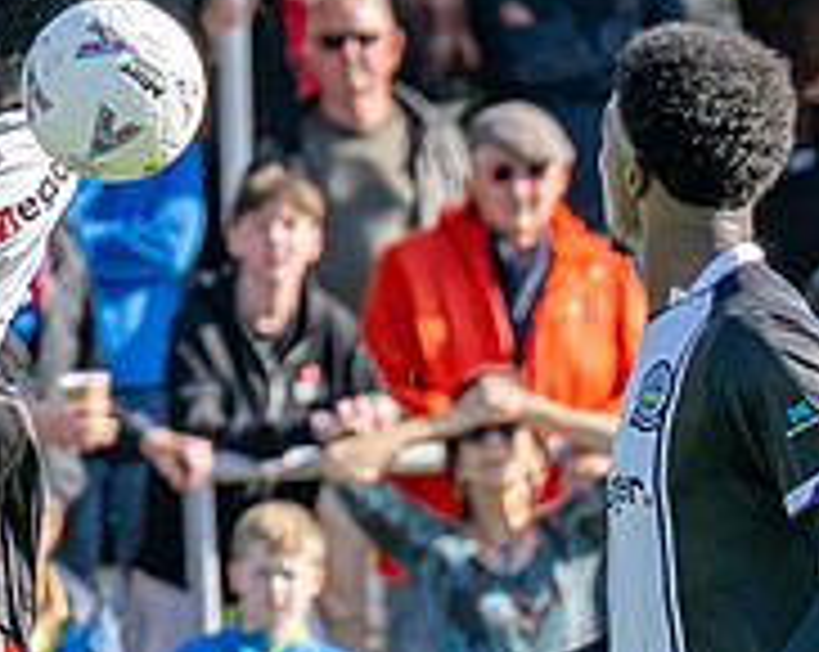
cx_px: -984
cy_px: 647
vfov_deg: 1.0
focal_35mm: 1486
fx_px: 35962
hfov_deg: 1.3
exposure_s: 1/4000
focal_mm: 175
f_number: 4
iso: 400
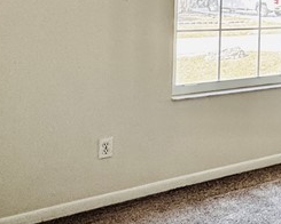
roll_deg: -1.3
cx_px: 460
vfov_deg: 25.1
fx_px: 474
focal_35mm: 57
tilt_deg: -0.6
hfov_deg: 23.5
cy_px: -11
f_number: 2.2
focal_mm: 2.22
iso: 64
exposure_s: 1/99
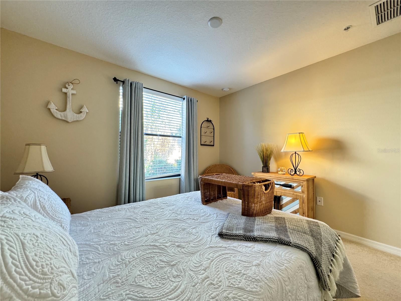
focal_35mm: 14
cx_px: 200
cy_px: 150
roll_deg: -0.5
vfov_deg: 85.7
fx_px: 162
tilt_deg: +0.4
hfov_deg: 102.1
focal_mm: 2.22
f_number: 2.2
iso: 400
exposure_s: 1/60
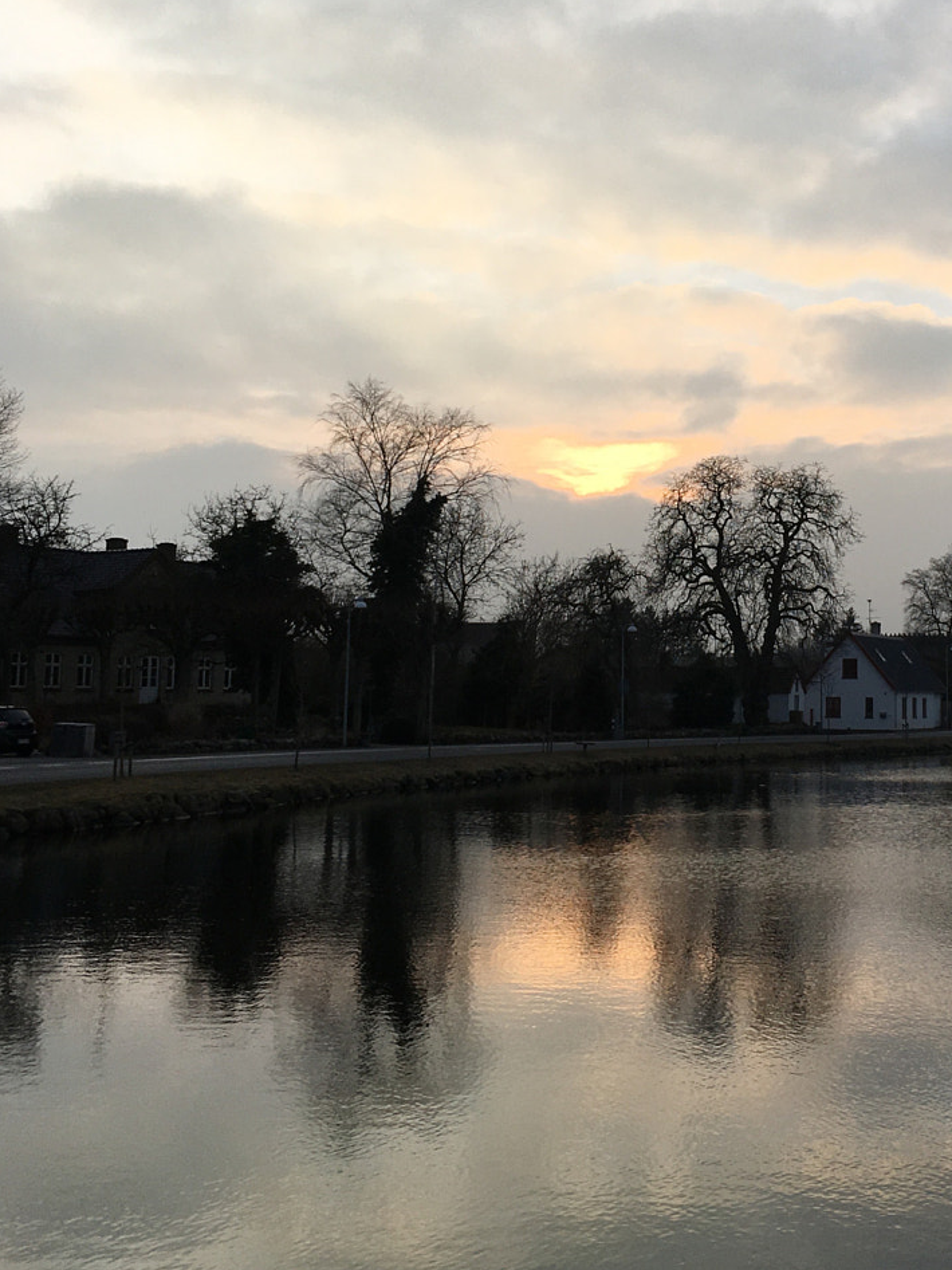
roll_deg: -2.4
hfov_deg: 29.0
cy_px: 489
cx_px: 759
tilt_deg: +4.6
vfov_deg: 38.7
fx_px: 1797
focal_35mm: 49
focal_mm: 4.15
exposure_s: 1/538
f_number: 2.2
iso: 25
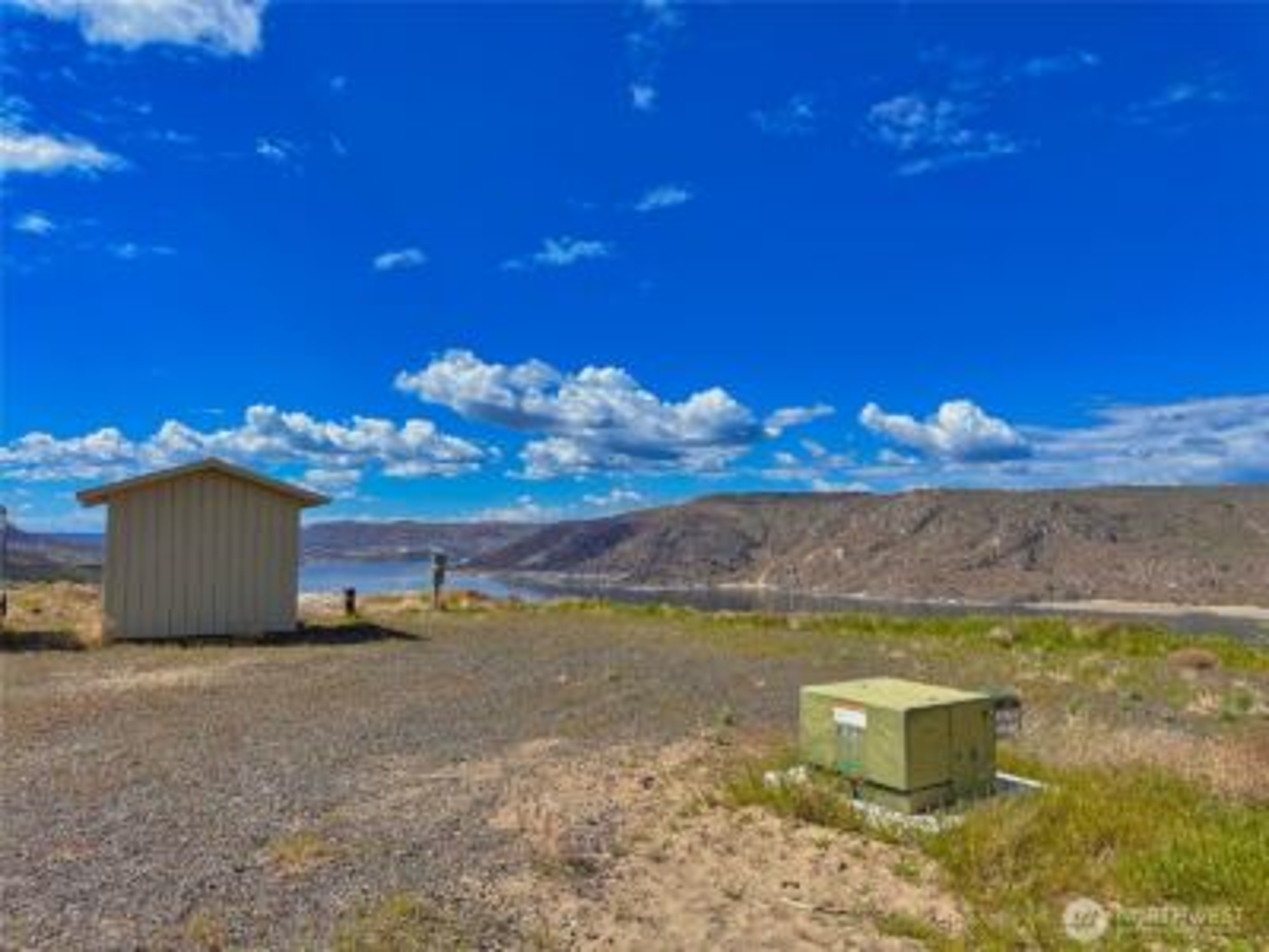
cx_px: 634
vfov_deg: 56.8
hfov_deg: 71.6
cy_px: 476
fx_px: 880
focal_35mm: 24
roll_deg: -0.6
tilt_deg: +3.7
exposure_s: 1/6623
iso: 80
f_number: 1.8
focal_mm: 6.9
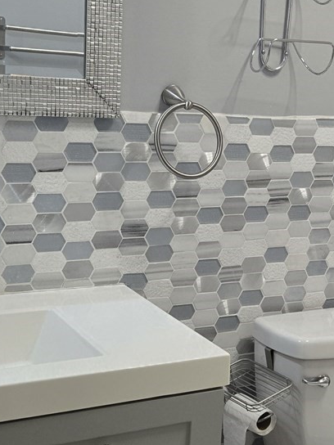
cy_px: 257
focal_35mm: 65
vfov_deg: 29.8
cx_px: 250
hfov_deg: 22.4
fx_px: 836
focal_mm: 5.4
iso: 400
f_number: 1.8
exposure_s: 1/120
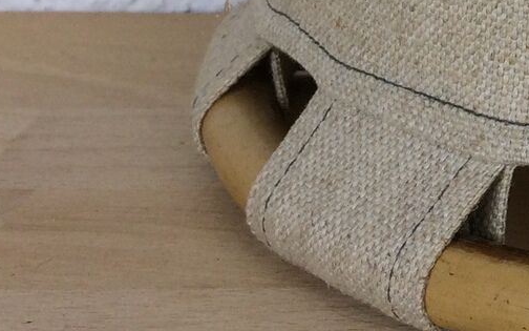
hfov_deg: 15.2
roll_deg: -0.9
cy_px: -243
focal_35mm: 122
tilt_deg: -10.2
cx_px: 903
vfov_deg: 10.2
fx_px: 1759
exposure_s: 1/100
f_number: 2.2
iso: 50
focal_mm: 4.15
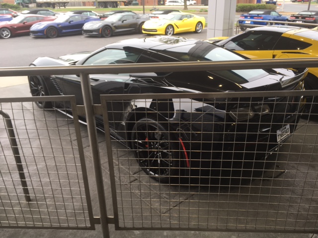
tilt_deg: -23.9
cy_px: 119
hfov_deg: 61.7
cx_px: 159
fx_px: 266
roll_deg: +2.4
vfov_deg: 48.2
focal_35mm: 29
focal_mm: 4.15
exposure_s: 1/120
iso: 32
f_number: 2.2
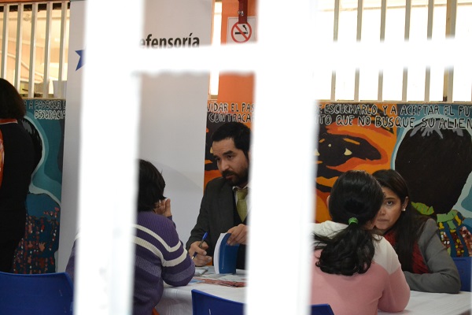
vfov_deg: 19.7
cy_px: 158
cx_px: 236
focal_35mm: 69
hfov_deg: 29.2
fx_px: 905
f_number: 5.3
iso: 3200
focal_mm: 46
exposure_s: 1/60
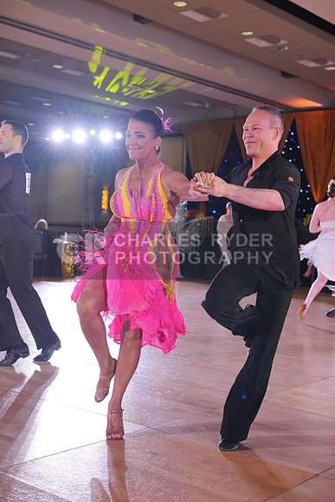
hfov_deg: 27.0
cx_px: 168
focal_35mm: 50
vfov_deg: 39.6
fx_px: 697
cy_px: 251
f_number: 4
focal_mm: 50
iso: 2000
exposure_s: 1/400
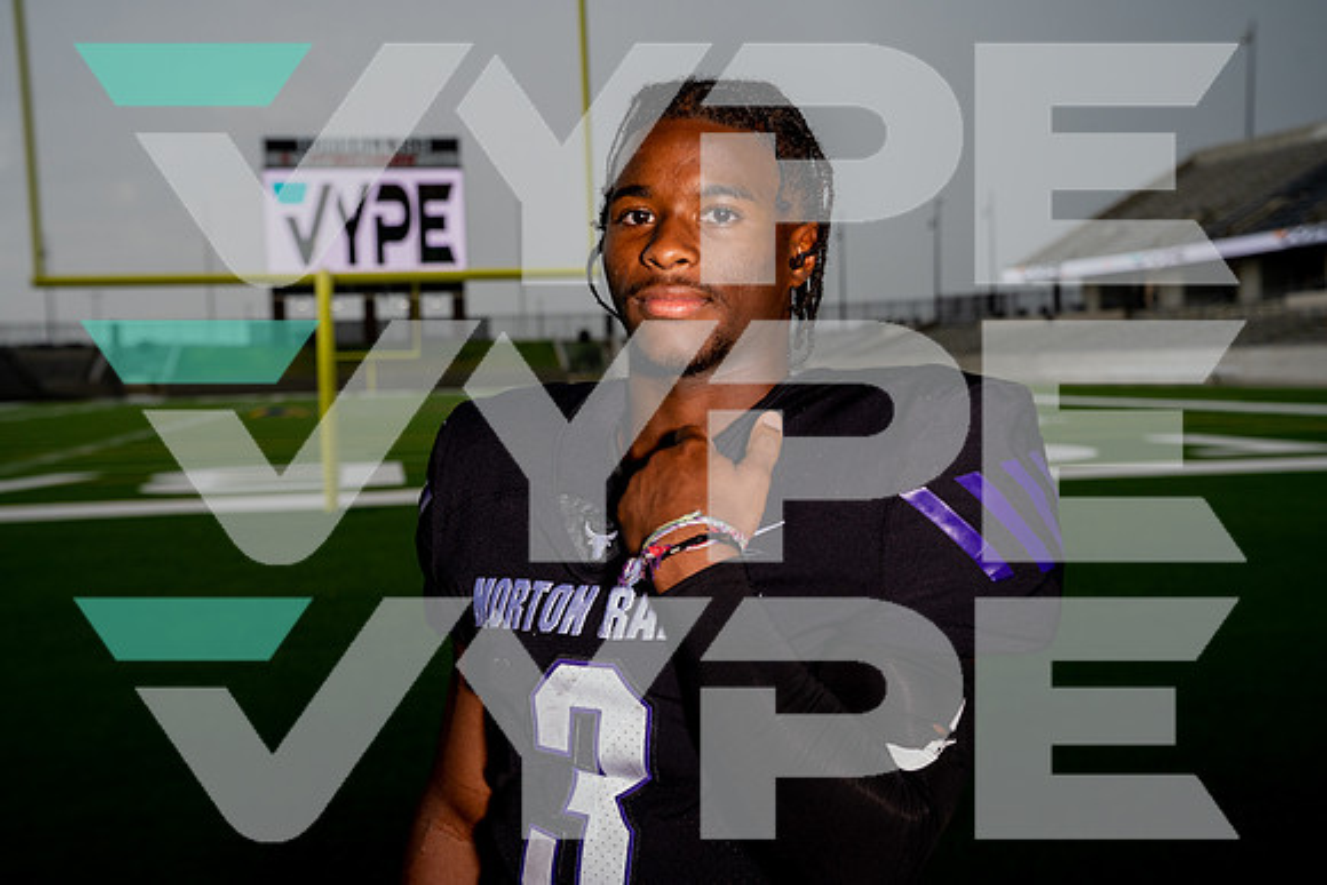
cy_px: 442
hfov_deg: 42.7
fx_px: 1696
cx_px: 664
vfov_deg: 29.3
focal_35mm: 46
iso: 1000
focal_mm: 46
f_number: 5
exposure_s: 1/1600
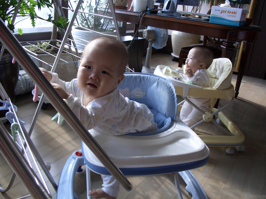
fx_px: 254
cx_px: 133
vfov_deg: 42.9
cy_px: 100
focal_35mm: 33
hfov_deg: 55.4
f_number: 2.8
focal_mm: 7.1
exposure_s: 1/125
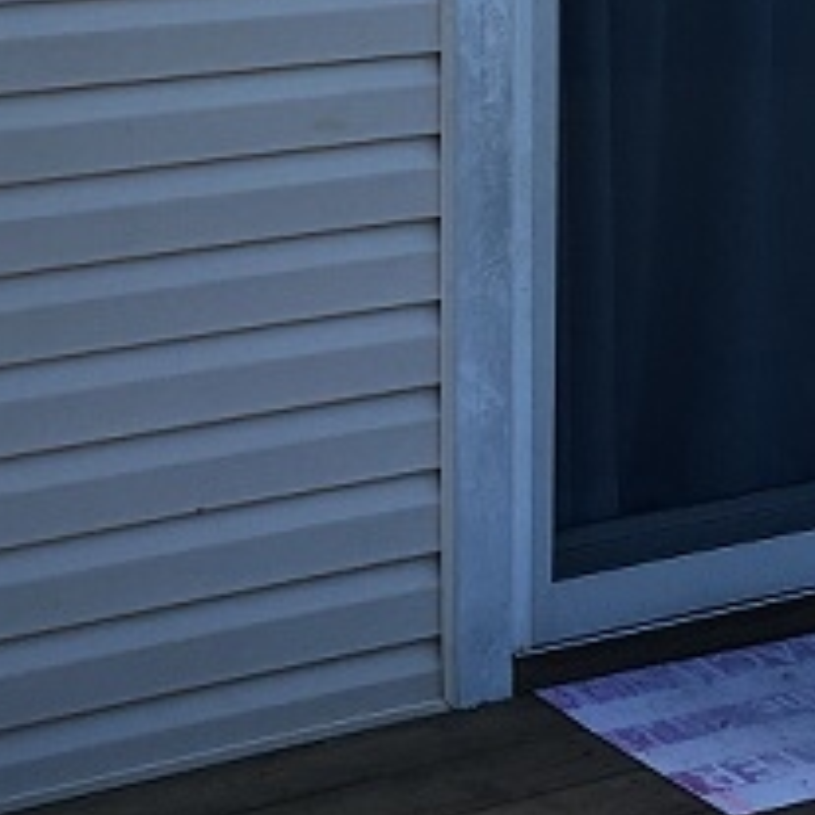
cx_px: 219
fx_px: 2797
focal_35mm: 105
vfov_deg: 15.9
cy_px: -161
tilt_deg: -4.3
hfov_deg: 16.5
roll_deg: +1.1
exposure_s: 1/625
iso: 25
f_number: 2.2
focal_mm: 4.15
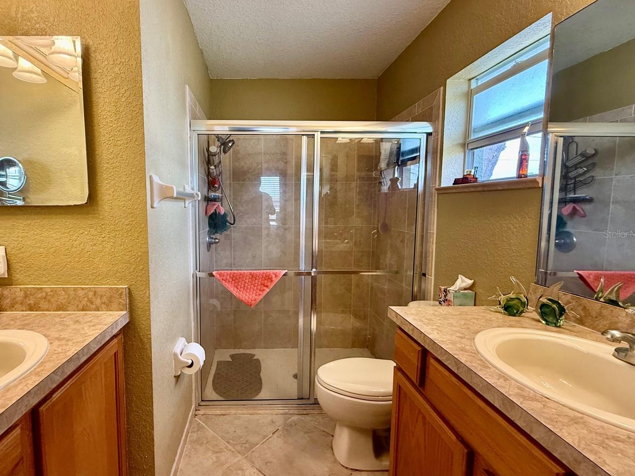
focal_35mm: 17
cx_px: 264
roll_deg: +0.3
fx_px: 312
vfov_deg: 74.7
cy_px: 234
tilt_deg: -5.2
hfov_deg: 90.2
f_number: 2.2
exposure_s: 1/99
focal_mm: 2.22
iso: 250
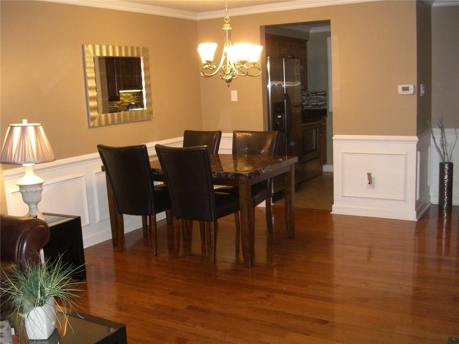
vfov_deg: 37.7
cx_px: 230
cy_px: 172
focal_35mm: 38
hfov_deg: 49.0
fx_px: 504
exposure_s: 1/60
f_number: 2.8
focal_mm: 7.9
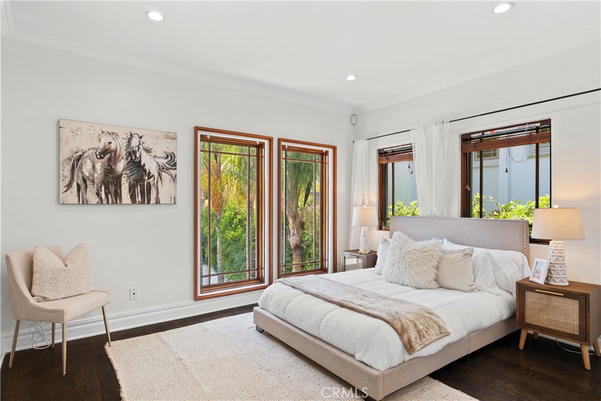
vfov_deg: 61.9
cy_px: 200
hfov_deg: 84.0
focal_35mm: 20
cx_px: 300
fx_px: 334
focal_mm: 20
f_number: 8
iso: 250
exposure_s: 1/3
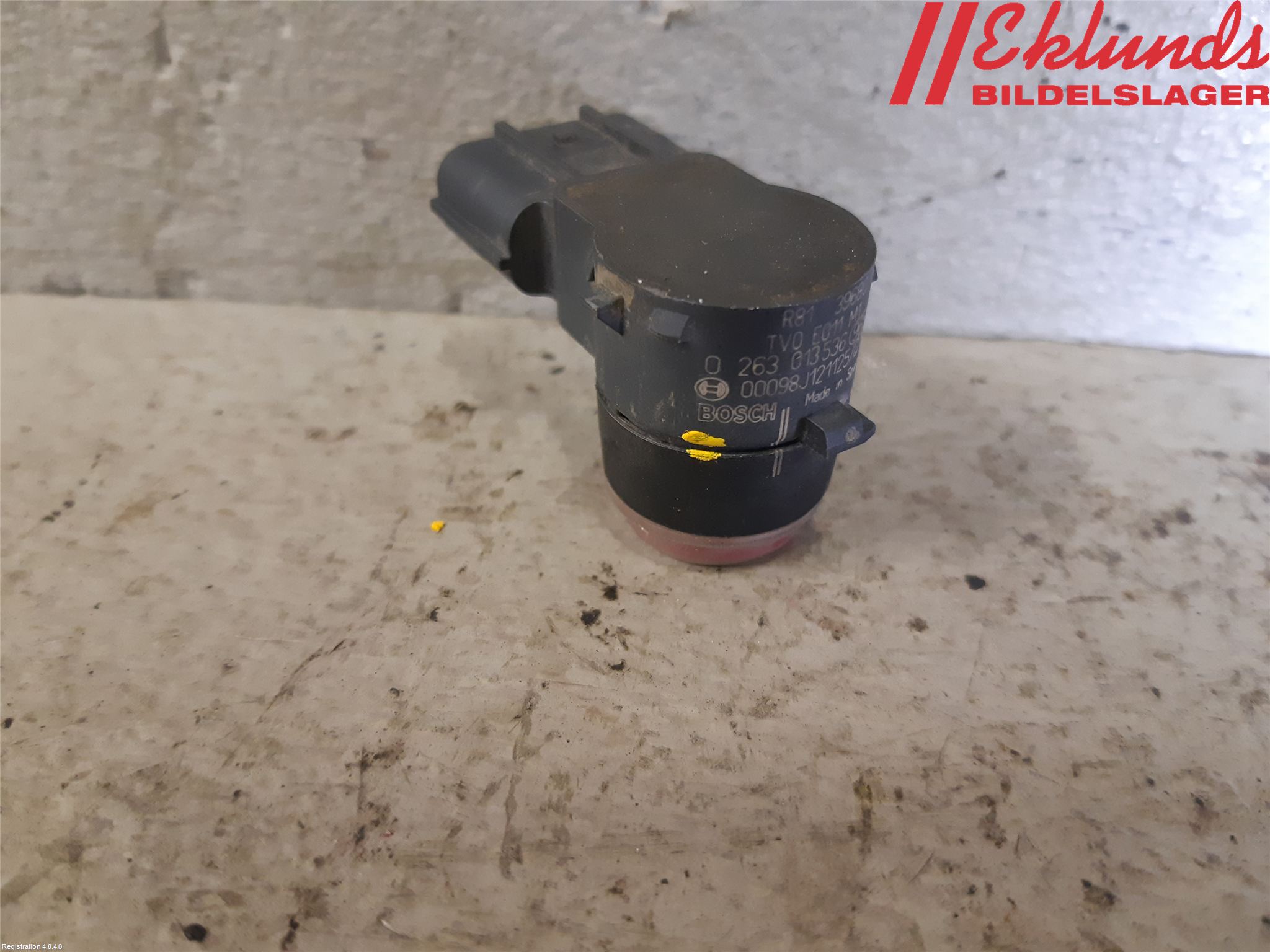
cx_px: 635
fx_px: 954
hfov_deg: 67.3
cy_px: 476
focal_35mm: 26
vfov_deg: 53.1
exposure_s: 1/50
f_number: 1.7
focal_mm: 3.93
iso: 250
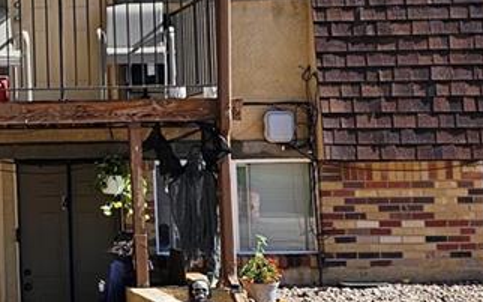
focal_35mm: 109
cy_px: 62
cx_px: -254
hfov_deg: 17.2
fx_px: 1434
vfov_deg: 12.0
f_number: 1.7
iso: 10
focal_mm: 6.3
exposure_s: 1/547
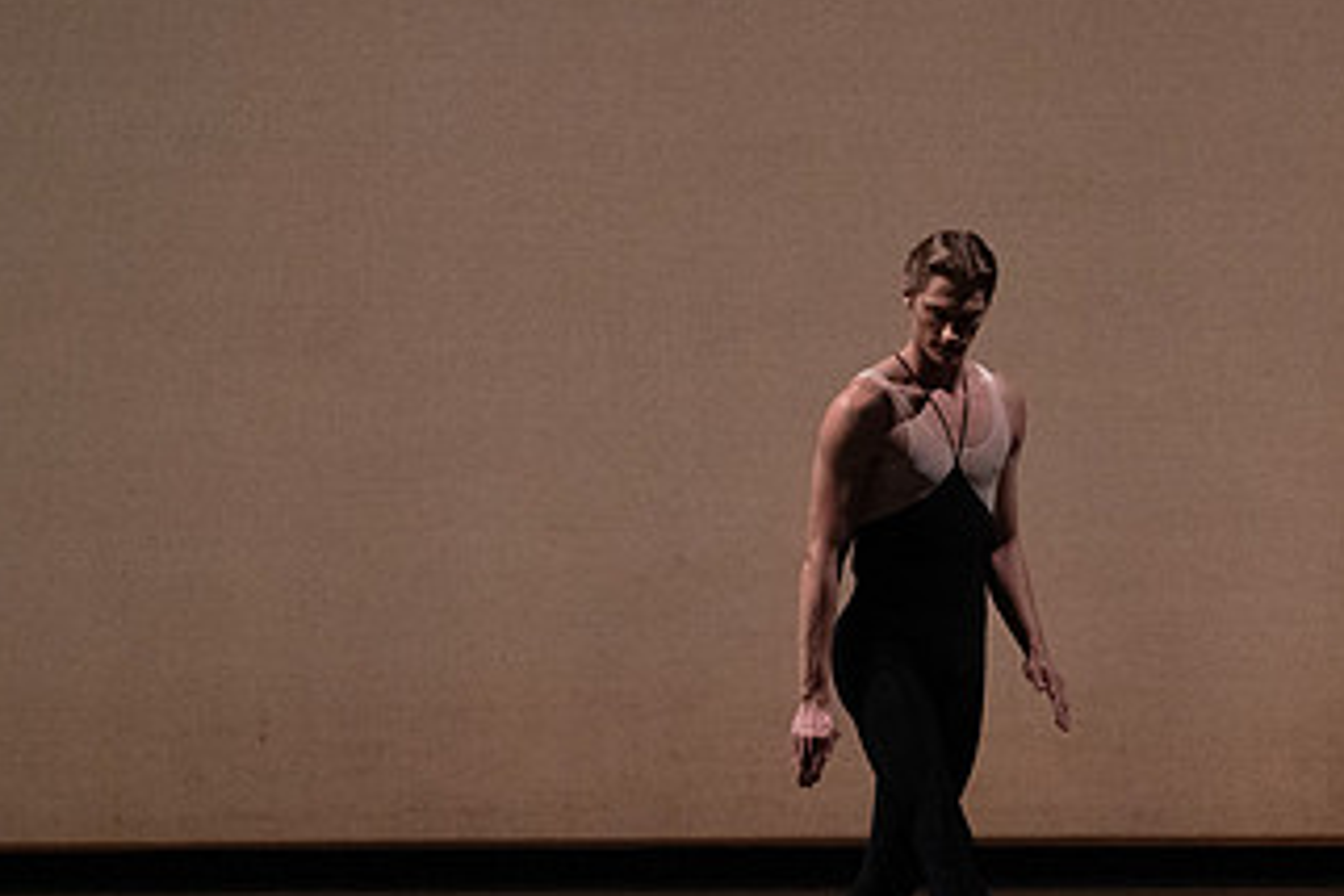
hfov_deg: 6.3
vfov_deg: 4.2
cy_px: 509
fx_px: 12282
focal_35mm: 329
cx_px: 1202
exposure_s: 1/500
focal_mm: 182
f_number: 6.3
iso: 12800
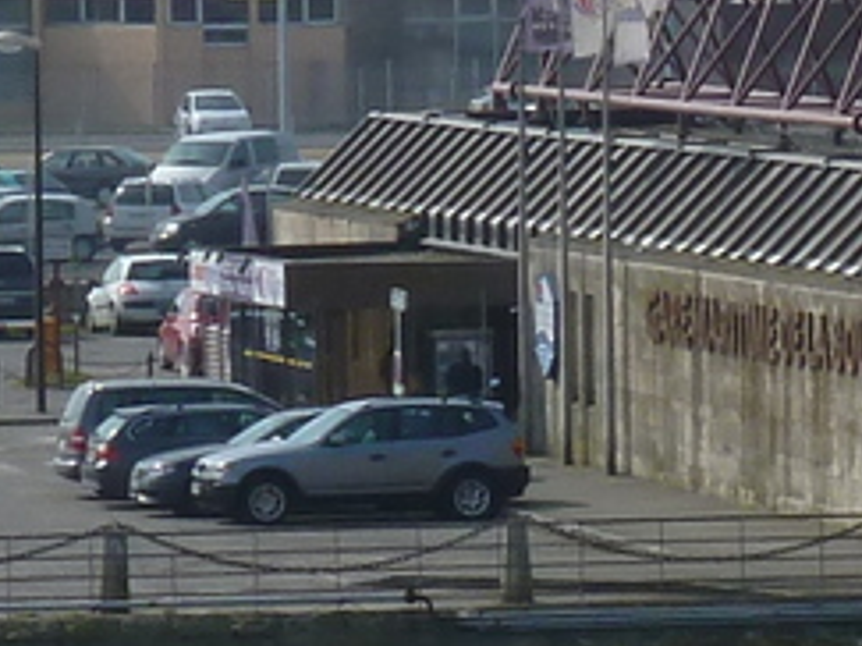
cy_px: 295
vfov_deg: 2.7
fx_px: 13615
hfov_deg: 3.6
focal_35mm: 547
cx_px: 2182
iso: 80
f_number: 5.6
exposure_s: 1/400
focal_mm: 13.7
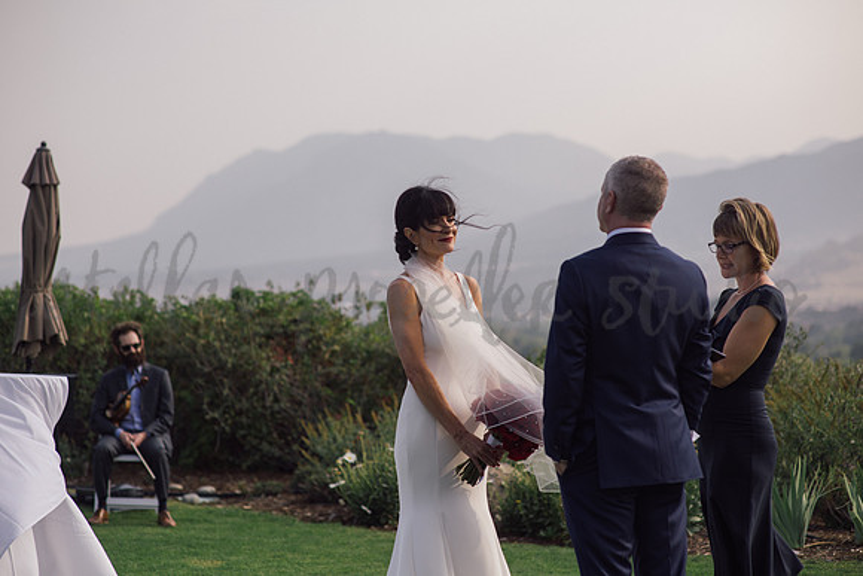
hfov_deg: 23.9
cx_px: 432
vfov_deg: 16.1
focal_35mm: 85
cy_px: 288
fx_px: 2038
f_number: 2.8
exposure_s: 1/4000
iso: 160
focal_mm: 85
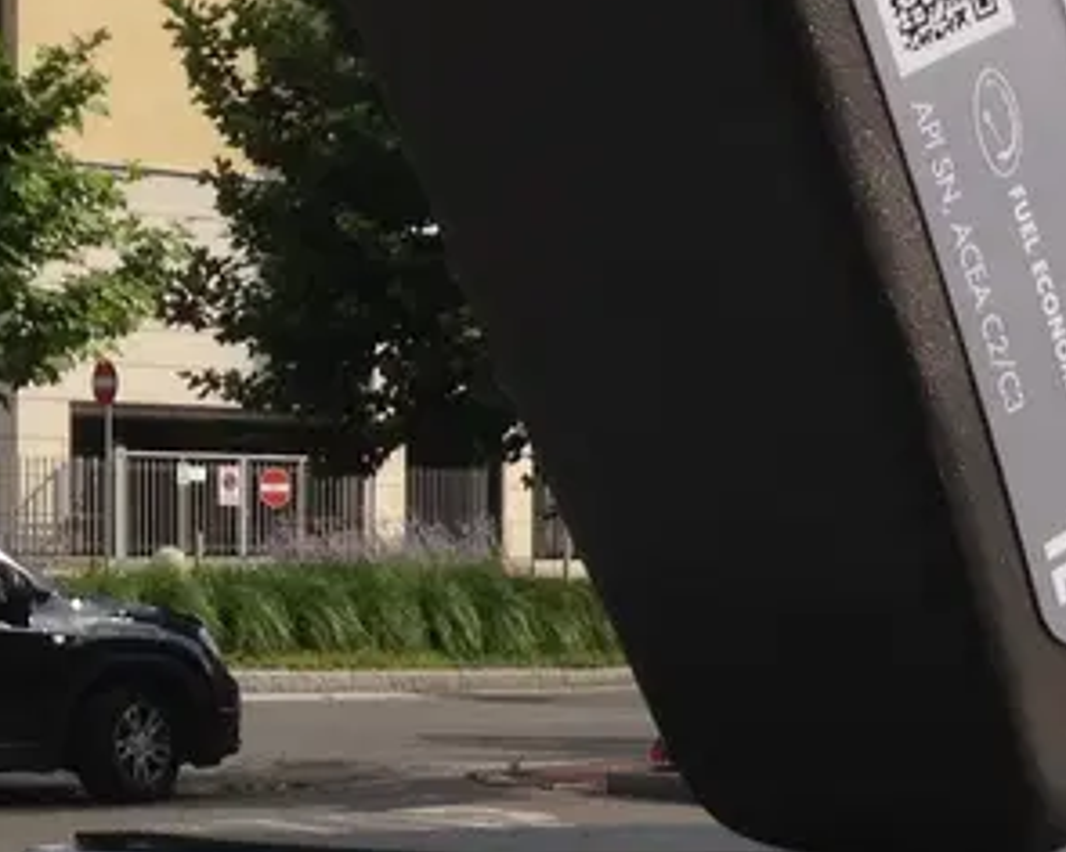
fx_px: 4385
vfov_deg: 11.1
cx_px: 1731
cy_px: 671
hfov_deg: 12.9
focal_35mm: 139
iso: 50
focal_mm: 4.28
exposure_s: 1/1842
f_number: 2.4
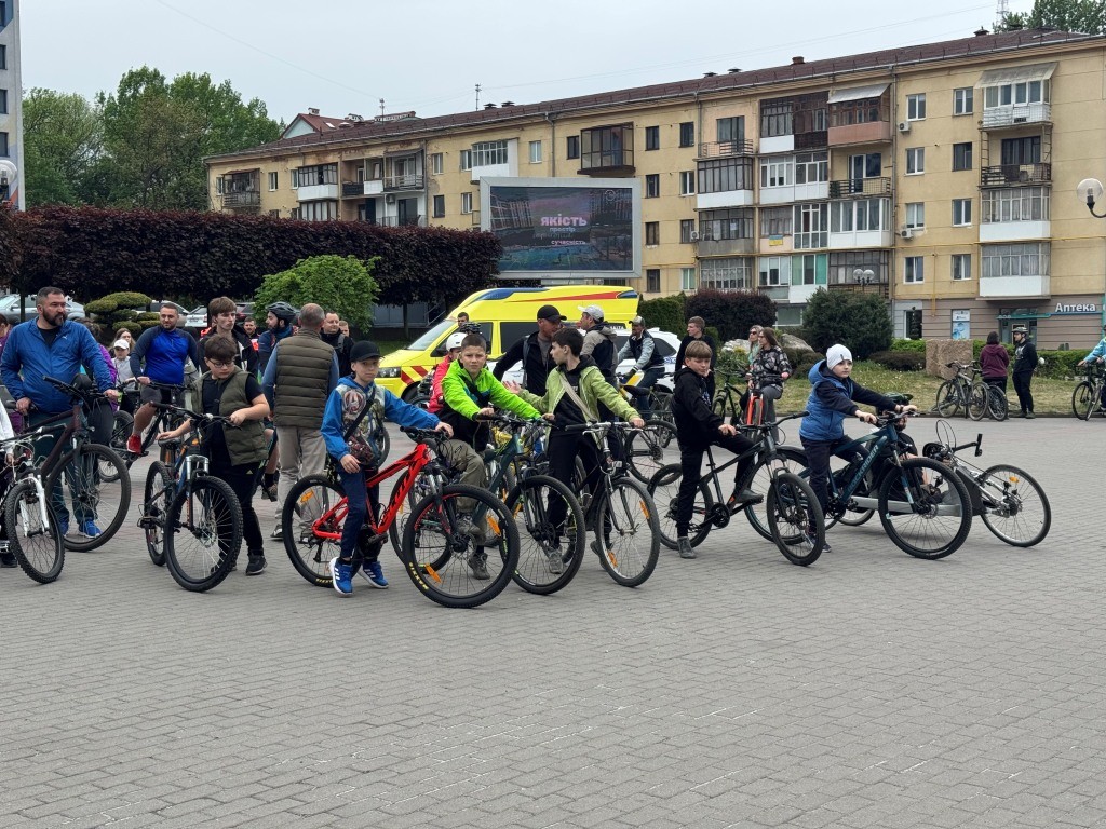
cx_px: 553
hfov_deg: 39.7
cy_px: 414
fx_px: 1534
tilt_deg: -2.7
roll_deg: +0.5
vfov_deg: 30.3
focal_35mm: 48
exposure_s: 1/1238
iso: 64
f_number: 1.78
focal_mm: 6.76
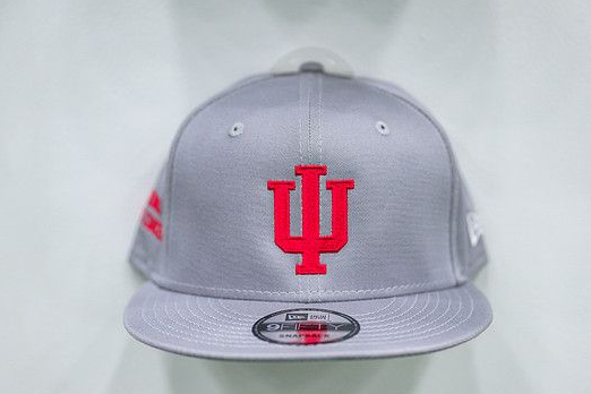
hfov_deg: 35.0
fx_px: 936
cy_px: 217
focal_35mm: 57
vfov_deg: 23.8
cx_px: 308
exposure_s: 1/200
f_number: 2.8
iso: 1250
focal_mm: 50
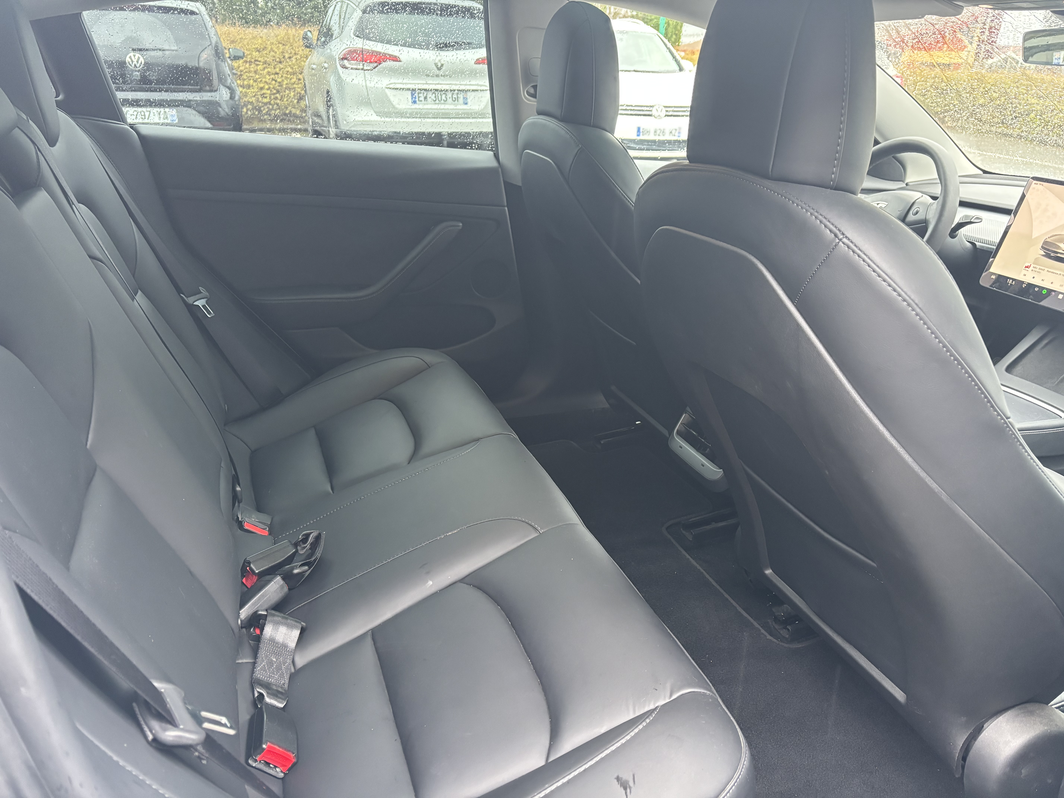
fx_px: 799
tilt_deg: -22.3
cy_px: 399
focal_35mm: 26
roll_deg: -2.7
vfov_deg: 53.1
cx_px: 532
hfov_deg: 67.3
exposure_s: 1/60
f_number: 1.6
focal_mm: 5.96
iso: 400
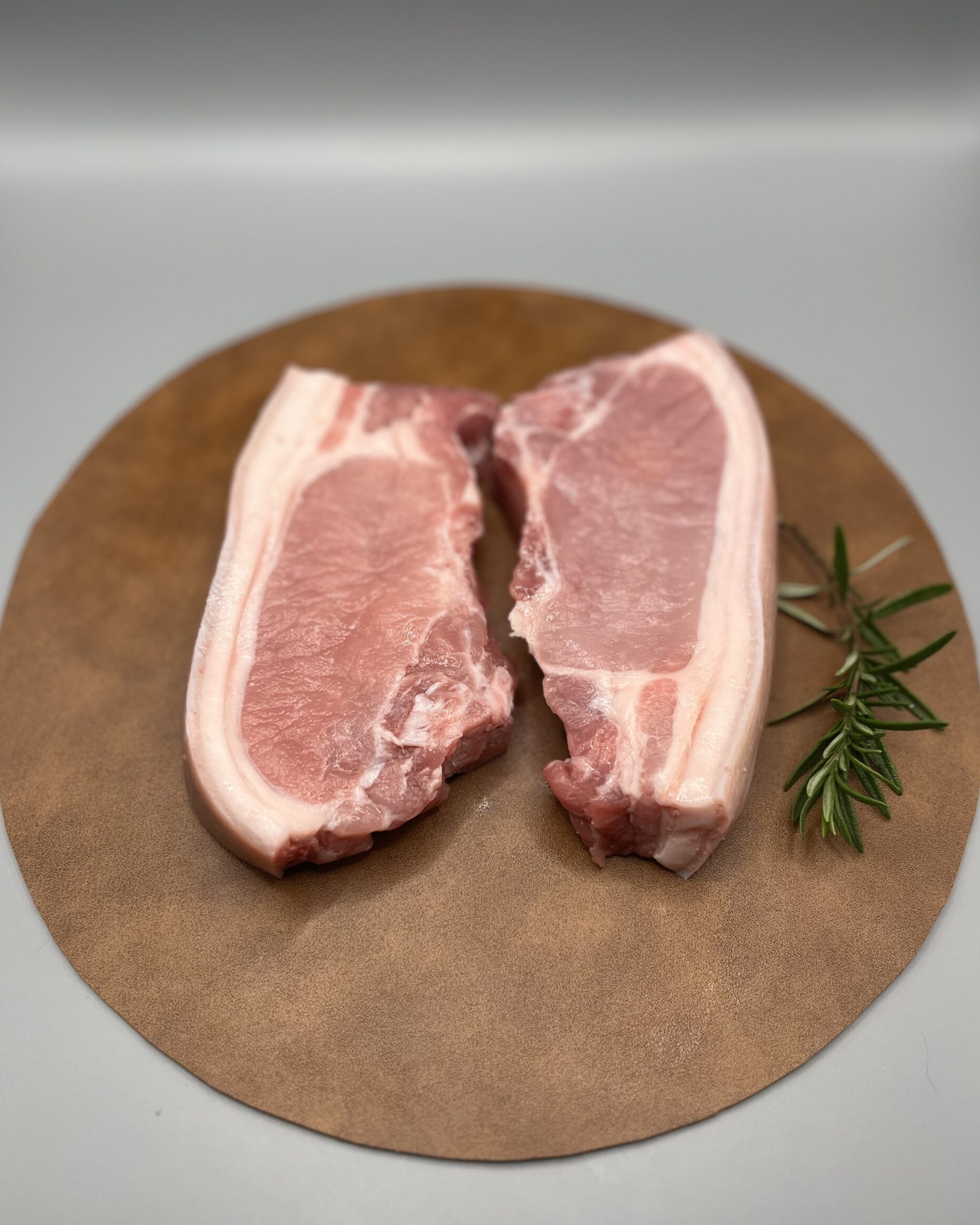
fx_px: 1015
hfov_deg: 51.5
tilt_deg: -60.5
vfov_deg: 62.2
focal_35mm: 28
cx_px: 476
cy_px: 640
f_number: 1.6
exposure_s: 1/236
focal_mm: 5.1
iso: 40
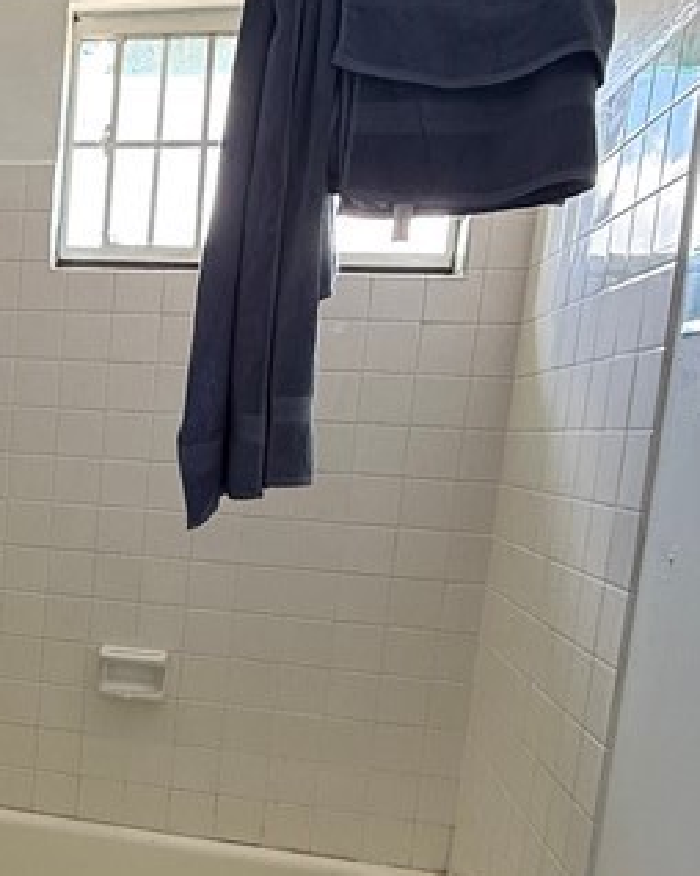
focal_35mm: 44
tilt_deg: -9.2
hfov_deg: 30.9
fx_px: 1141
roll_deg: -3.3
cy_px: 603
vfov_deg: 41.3
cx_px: -44
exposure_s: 1/99
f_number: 2.2
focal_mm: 2.22
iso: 125
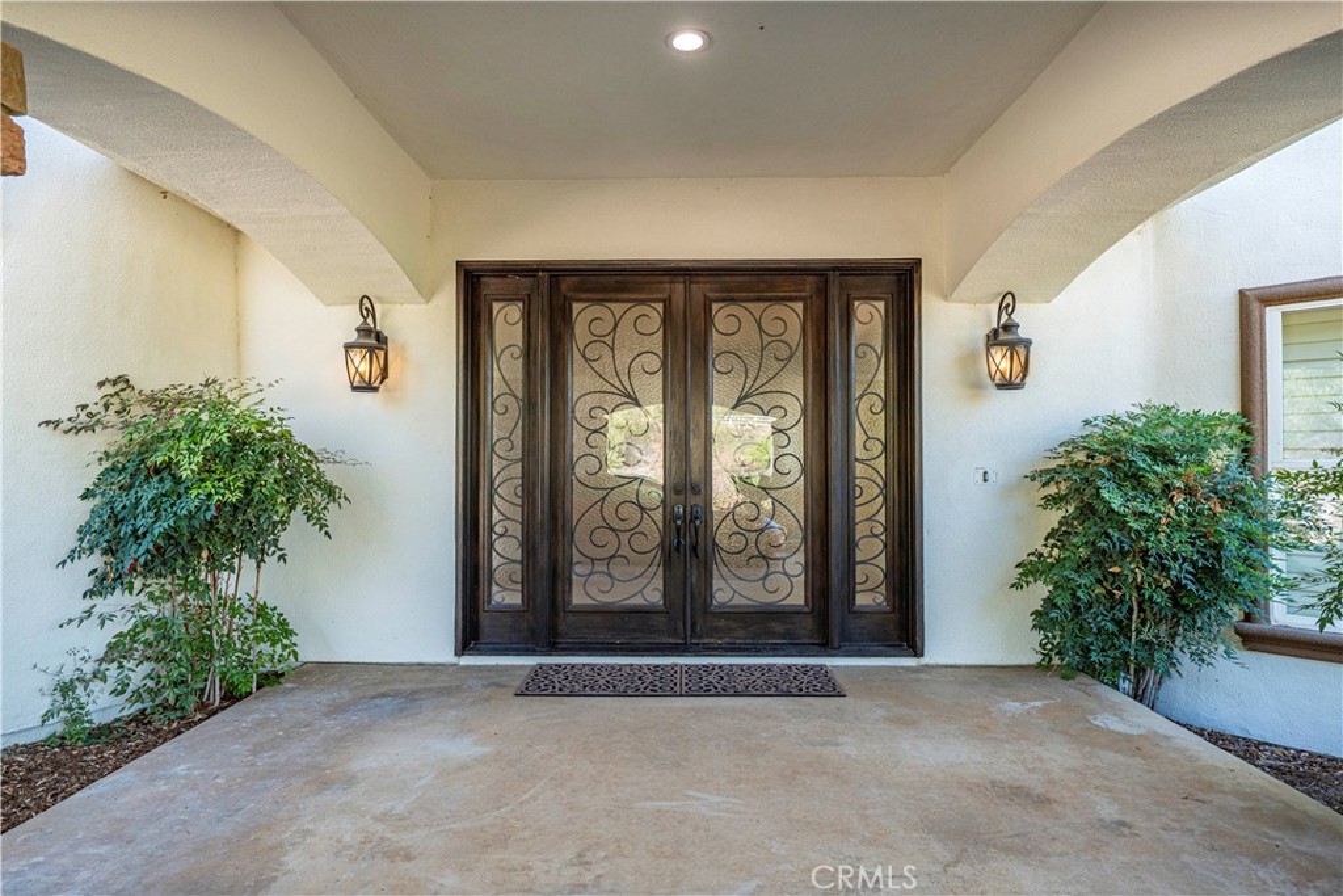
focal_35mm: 20
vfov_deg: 61.9
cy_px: 448
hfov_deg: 84.0
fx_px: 746
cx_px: 672
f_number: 4.5
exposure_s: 1/160
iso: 500
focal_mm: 20
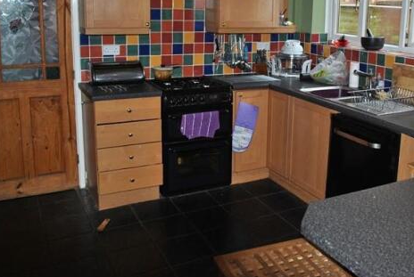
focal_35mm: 38
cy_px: 86
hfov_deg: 50.1
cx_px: 258
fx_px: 438
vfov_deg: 34.7
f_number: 3.5
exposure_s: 1/60
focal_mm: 18
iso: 200
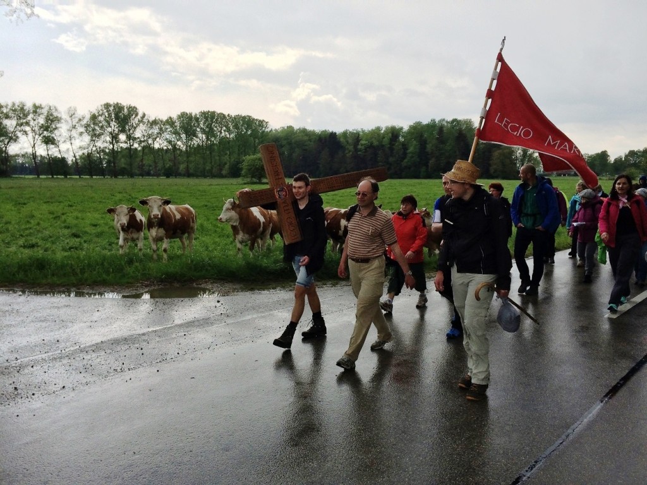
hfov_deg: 61.7
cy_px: 242
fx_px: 542
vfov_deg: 48.2
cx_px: 324
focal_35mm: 29
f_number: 2.2
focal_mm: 4.15
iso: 32
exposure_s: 1/1580
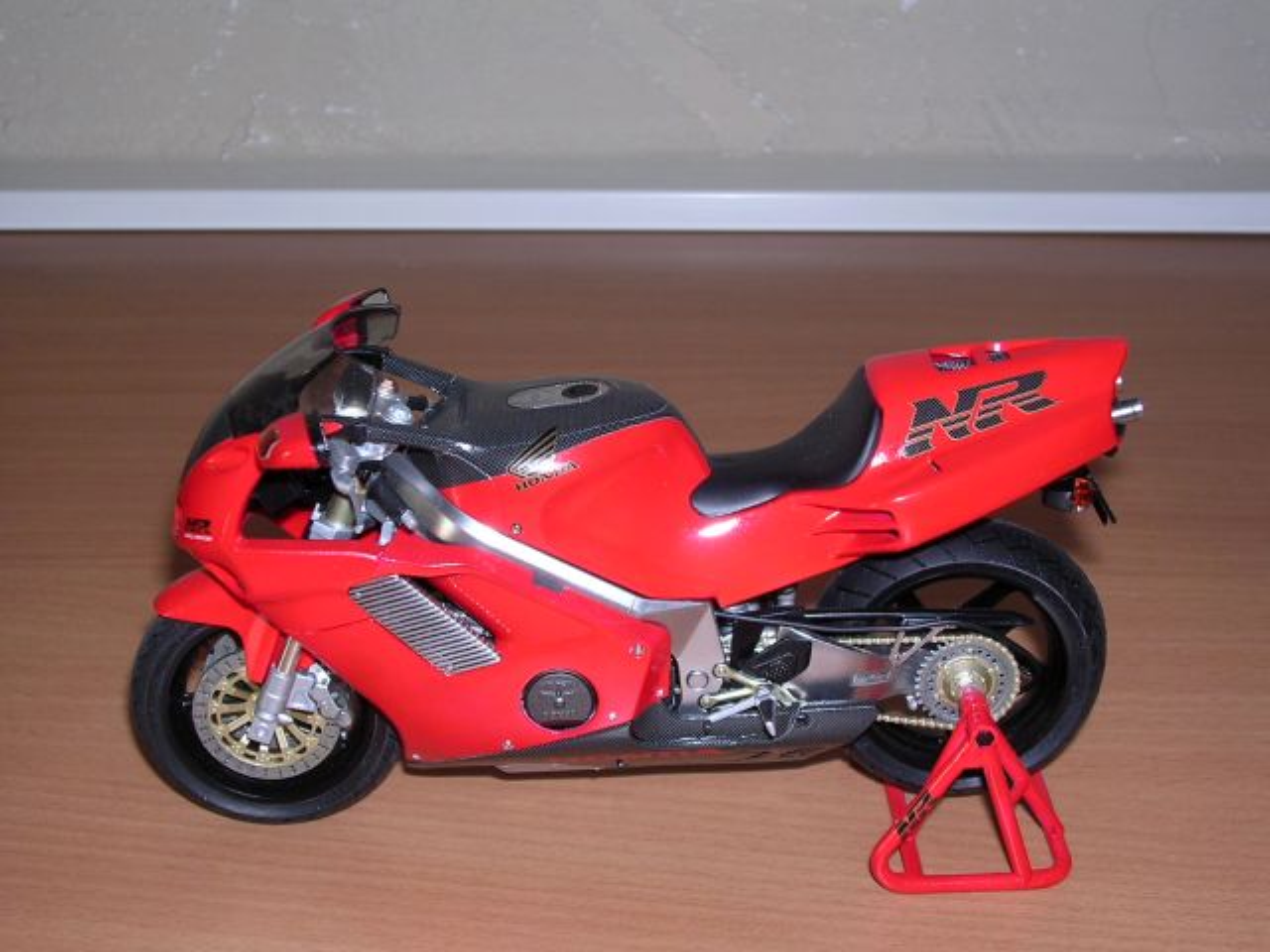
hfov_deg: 34.3
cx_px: 635
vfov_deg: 26.1
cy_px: 476
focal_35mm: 56
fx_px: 2055
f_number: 3.3
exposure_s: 1/60.1
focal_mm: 8.5
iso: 100
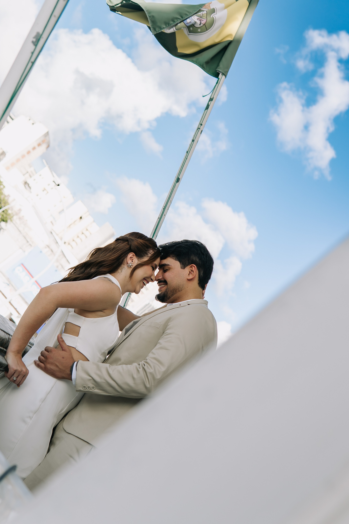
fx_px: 654
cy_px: 262
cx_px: 174
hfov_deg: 29.9
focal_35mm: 45
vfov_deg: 43.6
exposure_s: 1/400
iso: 100
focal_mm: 30
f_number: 3.2
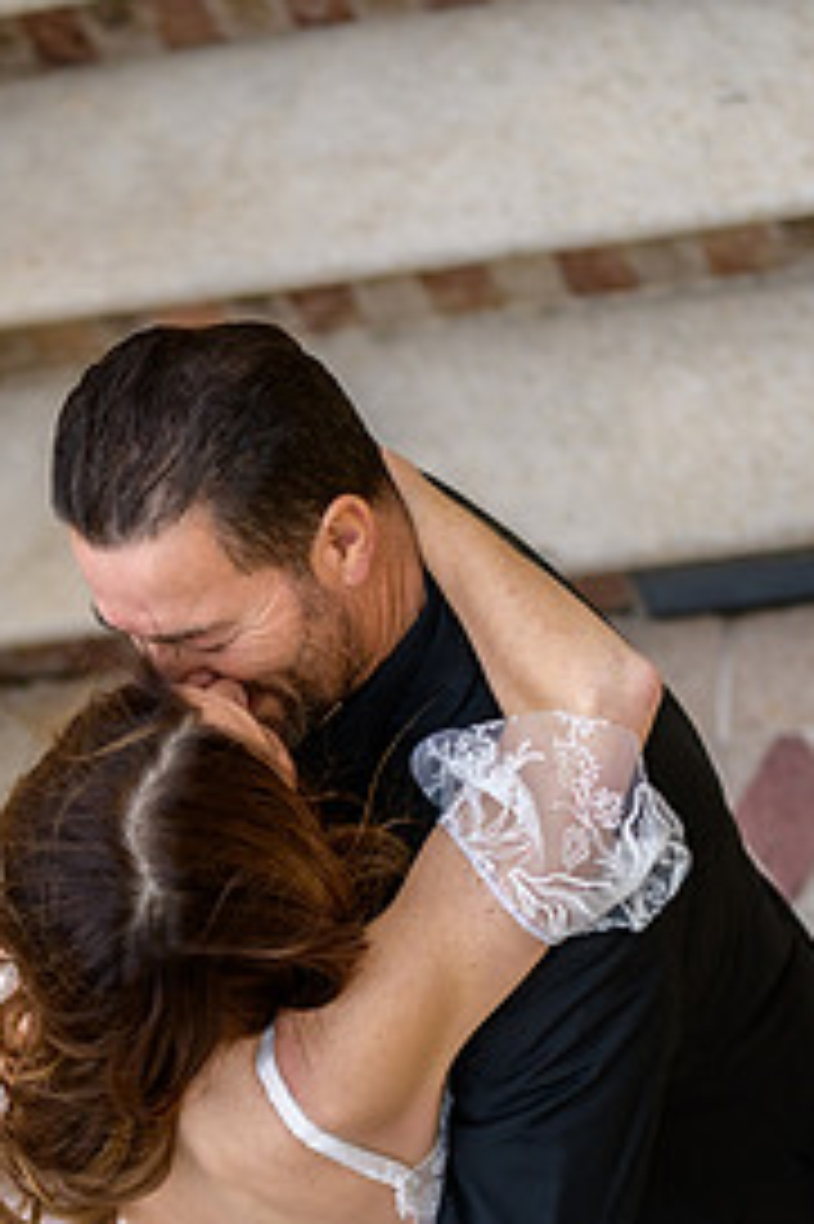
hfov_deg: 11.8
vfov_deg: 17.6
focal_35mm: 116
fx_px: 3939
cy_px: 792
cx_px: 234
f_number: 2.8
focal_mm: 70
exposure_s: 1/2000
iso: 400
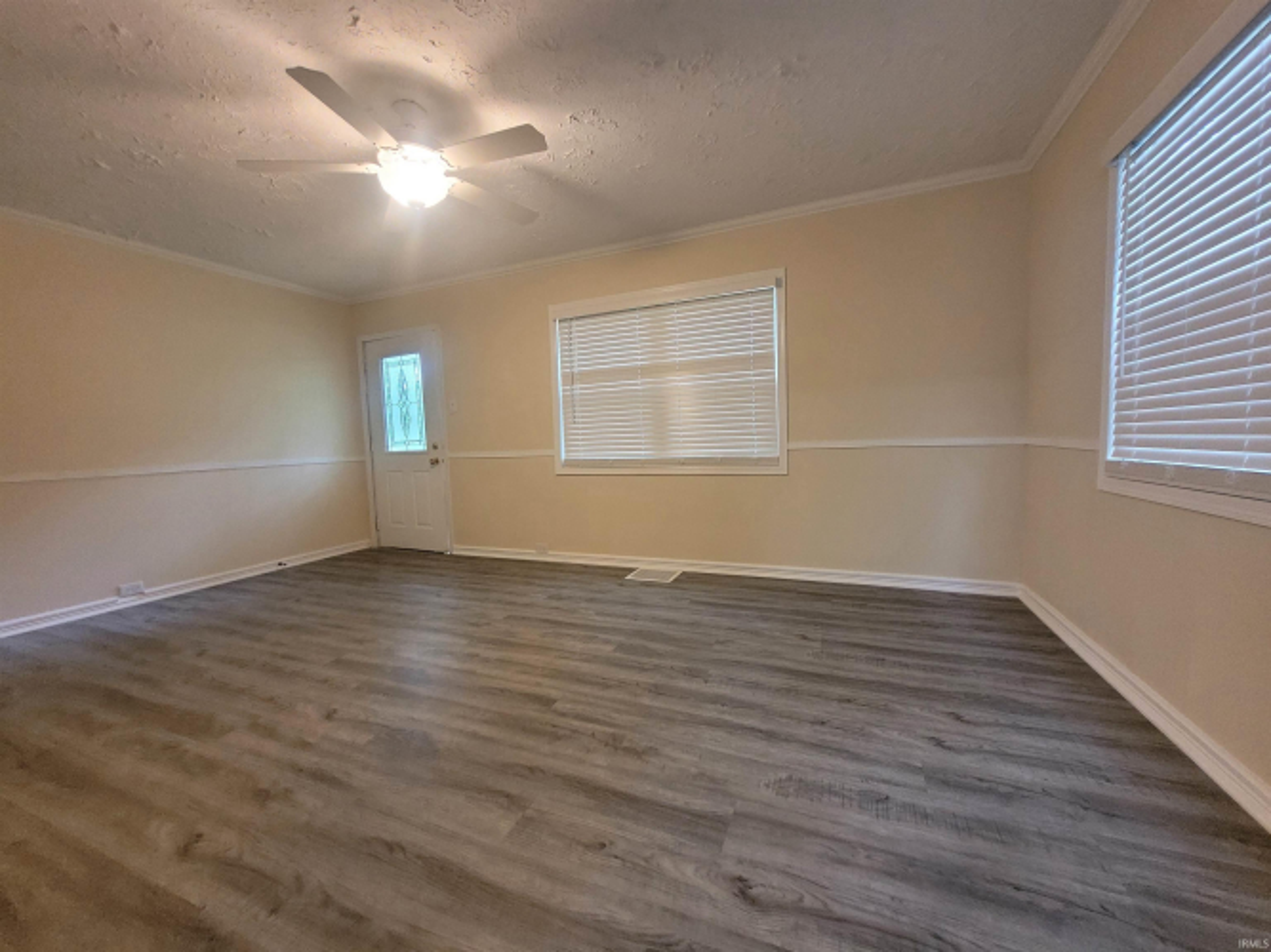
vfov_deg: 89.9
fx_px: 477
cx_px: 636
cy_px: 476
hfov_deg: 106.2
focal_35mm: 13
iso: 320
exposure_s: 1/60
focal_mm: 1.74
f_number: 2.2
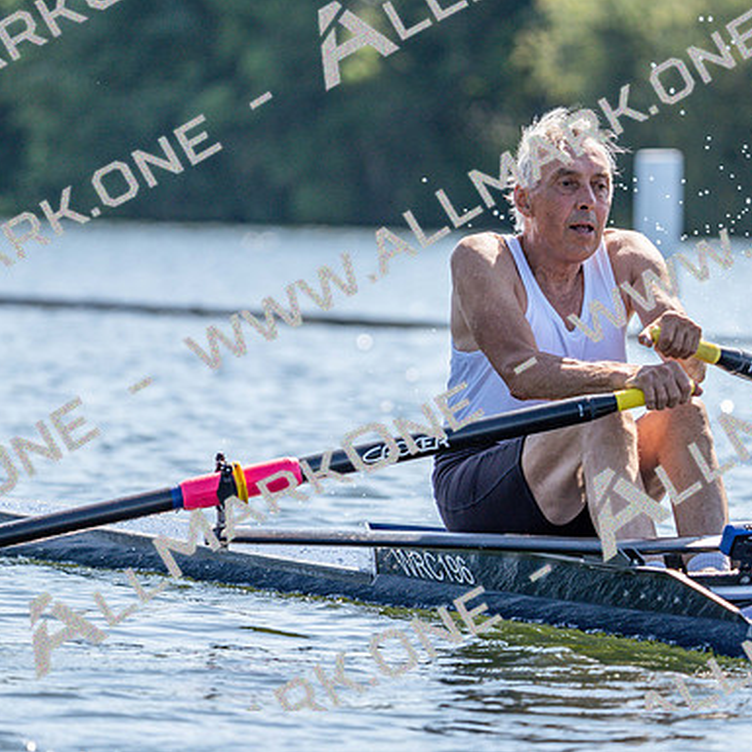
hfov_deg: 4.4
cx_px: 426
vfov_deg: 4.4
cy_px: 376
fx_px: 9831
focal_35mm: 400
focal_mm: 312
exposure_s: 1/1600
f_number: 6.3
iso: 320
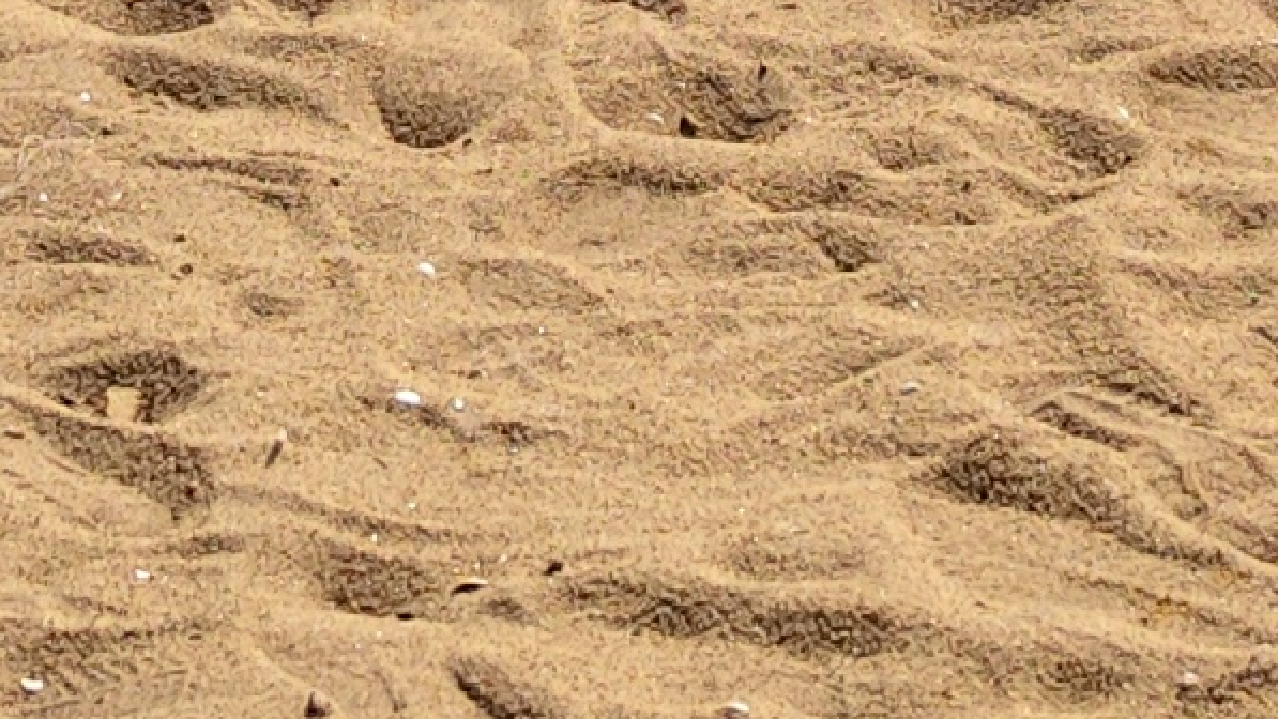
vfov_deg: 6.1
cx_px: 458
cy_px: -2003
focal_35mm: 172
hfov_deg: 12.5
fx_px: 5829
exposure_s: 1/5587
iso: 50
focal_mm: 5.56
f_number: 1.88
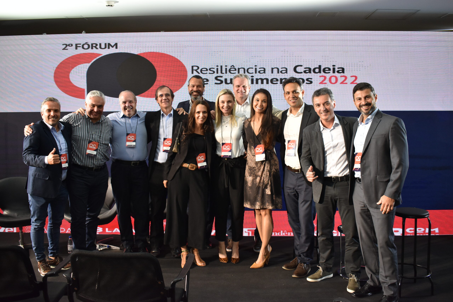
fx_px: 415
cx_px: 226
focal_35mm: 33
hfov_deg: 57.2
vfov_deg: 40.0
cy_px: 151
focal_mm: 22
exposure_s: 1/80
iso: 1000
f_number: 4.5
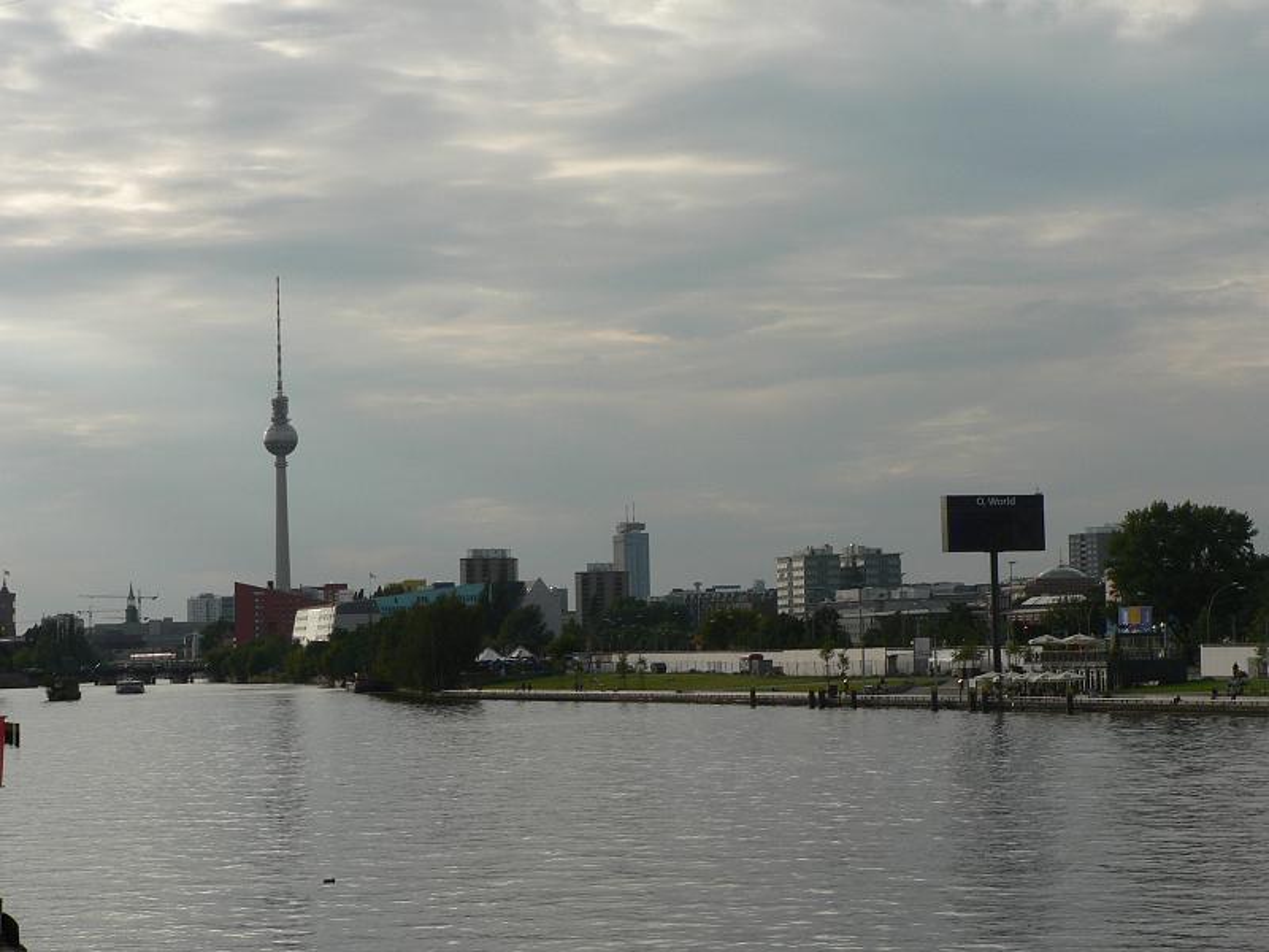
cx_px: 634
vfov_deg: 15.9
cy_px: 476
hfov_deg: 21.1
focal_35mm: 93
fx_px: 3409
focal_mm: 15.5
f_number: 5.6
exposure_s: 1/500
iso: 80
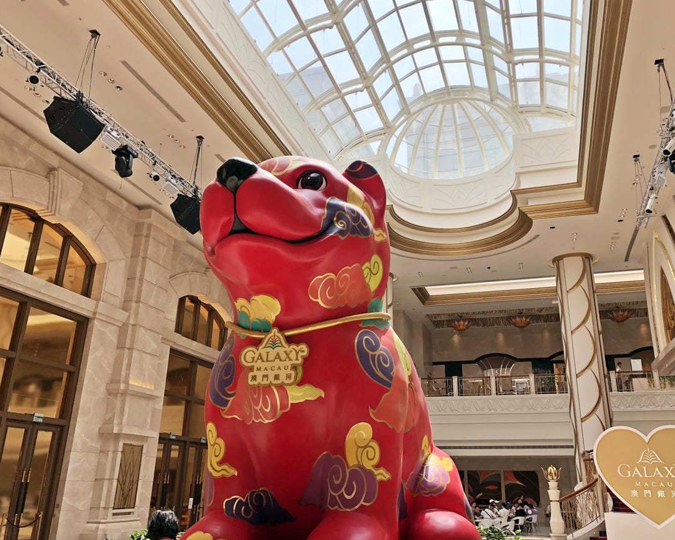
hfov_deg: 58.7
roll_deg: -0.8
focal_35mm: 30
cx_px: 363
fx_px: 599
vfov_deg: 48.5
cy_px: 264
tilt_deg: +19.0
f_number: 1.8
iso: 20
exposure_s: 1/495
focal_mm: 3.99
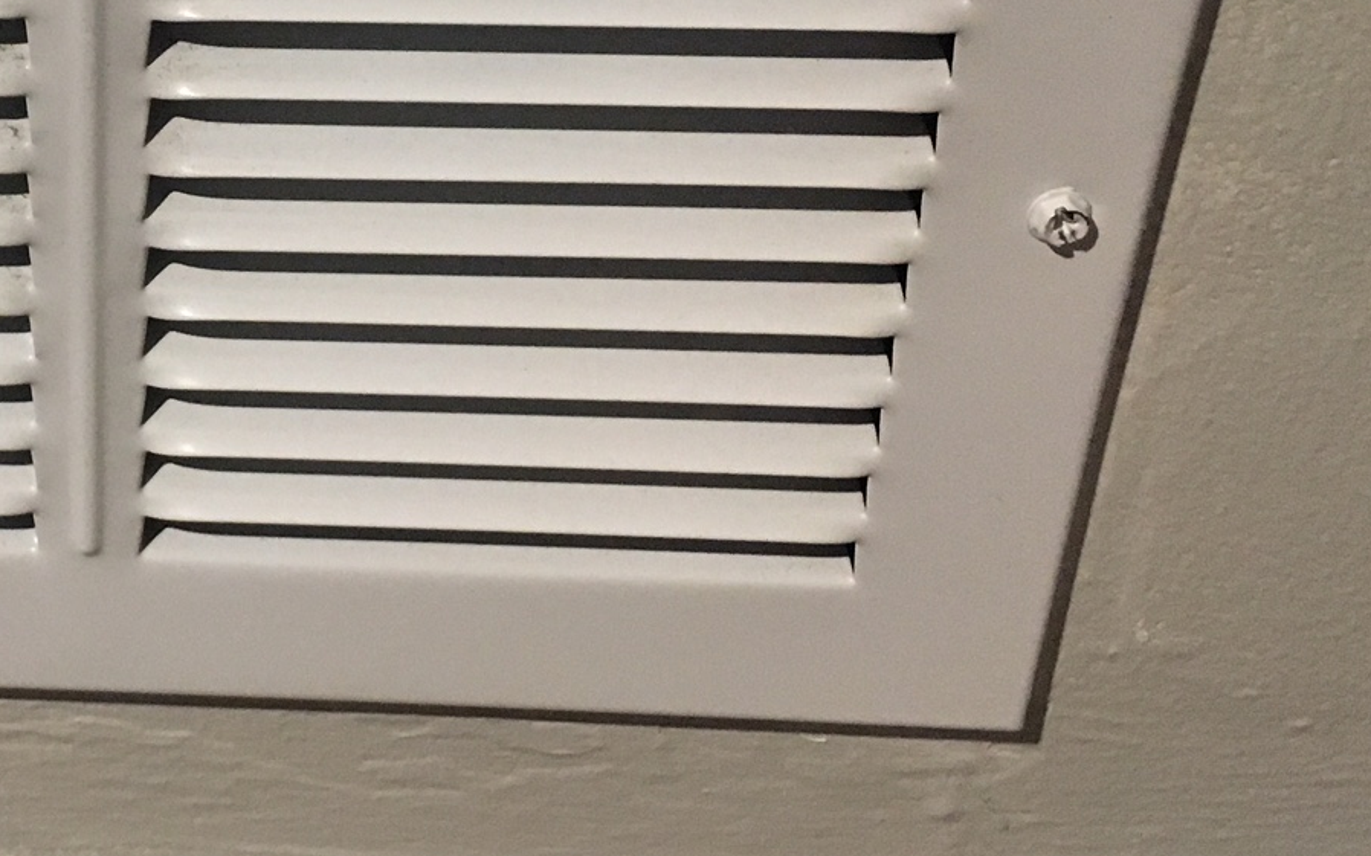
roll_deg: +1.6
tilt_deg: -33.9
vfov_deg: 18.7
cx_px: -40
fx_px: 2578
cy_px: 153
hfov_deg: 27.8
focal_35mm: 69
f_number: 2.2
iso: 200
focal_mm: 4.15
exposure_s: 1/17
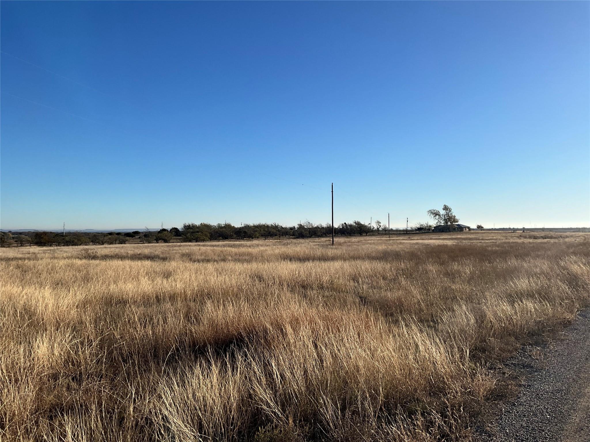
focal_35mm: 29
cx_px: 295
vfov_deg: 48.2
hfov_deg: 61.7
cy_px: 221
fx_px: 494
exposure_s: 1/2538
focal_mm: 3
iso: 25
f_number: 1.8
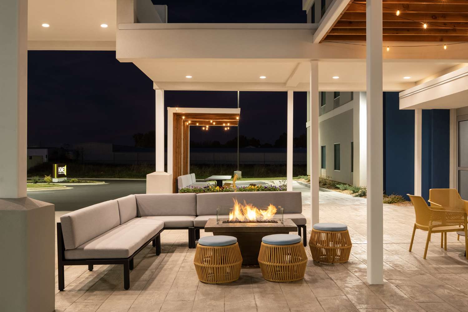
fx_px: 455
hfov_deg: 54.4
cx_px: 234
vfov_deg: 37.9
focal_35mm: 35
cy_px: 156
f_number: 10
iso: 640
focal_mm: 35
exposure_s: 1/1.67
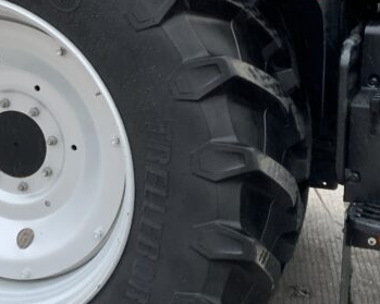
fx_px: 933
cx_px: 101
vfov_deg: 18.5
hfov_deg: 22.8
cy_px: 135
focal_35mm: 83
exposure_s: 1/122
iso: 32
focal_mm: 3
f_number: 1.8
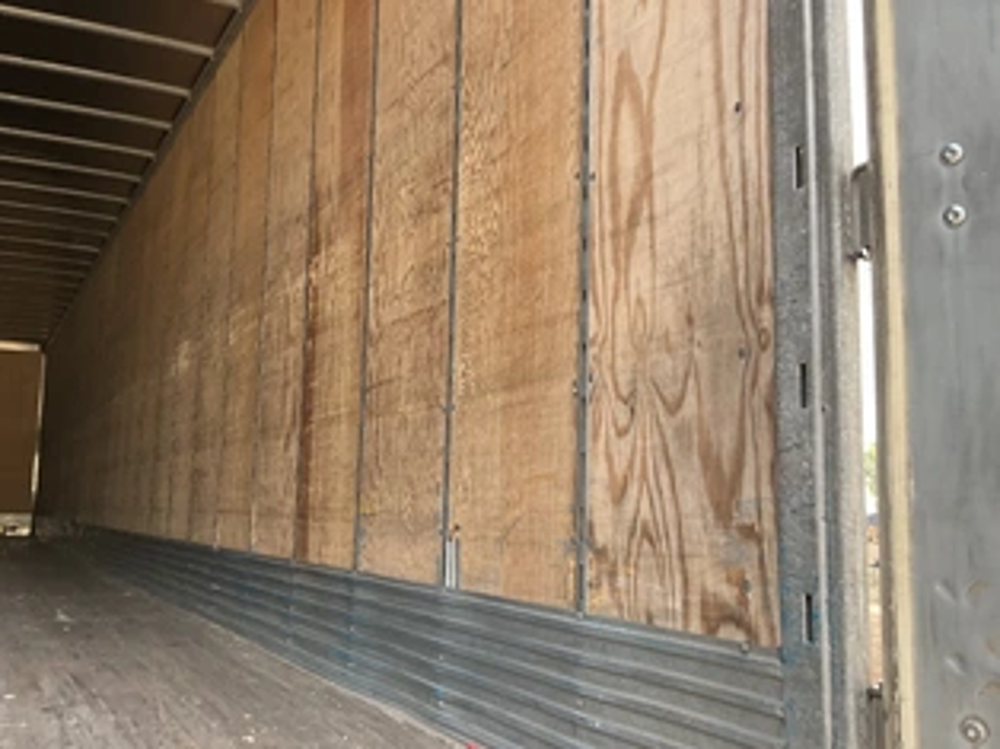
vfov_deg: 38.6
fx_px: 1068
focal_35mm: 37
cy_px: 347
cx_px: 455
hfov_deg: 50.1
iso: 40
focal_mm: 3
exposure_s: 1/122
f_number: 1.8
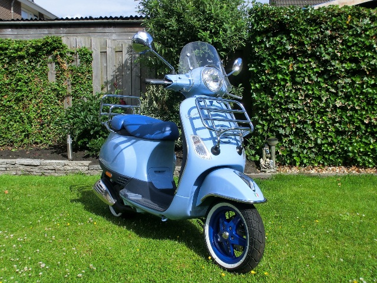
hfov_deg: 44.8
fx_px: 457
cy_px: 142
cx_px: 188
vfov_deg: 34.3
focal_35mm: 42
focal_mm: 7.38
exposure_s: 1/160
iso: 100
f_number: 10.3
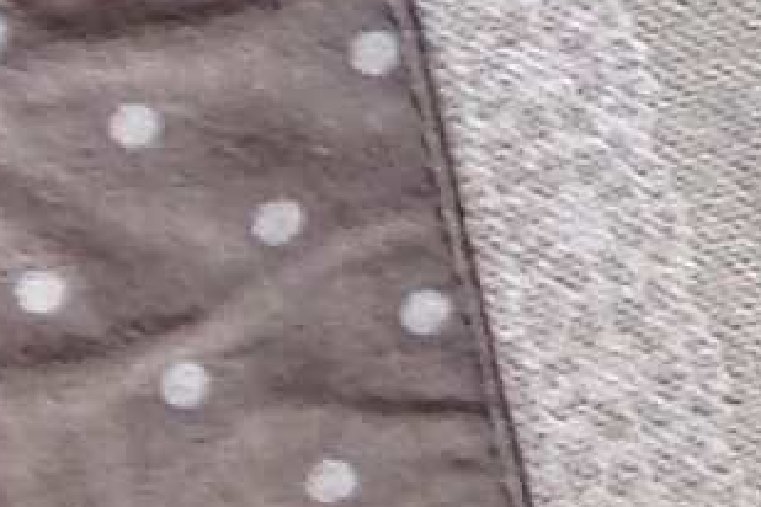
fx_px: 6447
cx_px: 2273
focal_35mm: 305
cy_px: -2353
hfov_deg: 6.2
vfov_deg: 3.9
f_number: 2.4
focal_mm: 4.28
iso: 50
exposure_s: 1/15
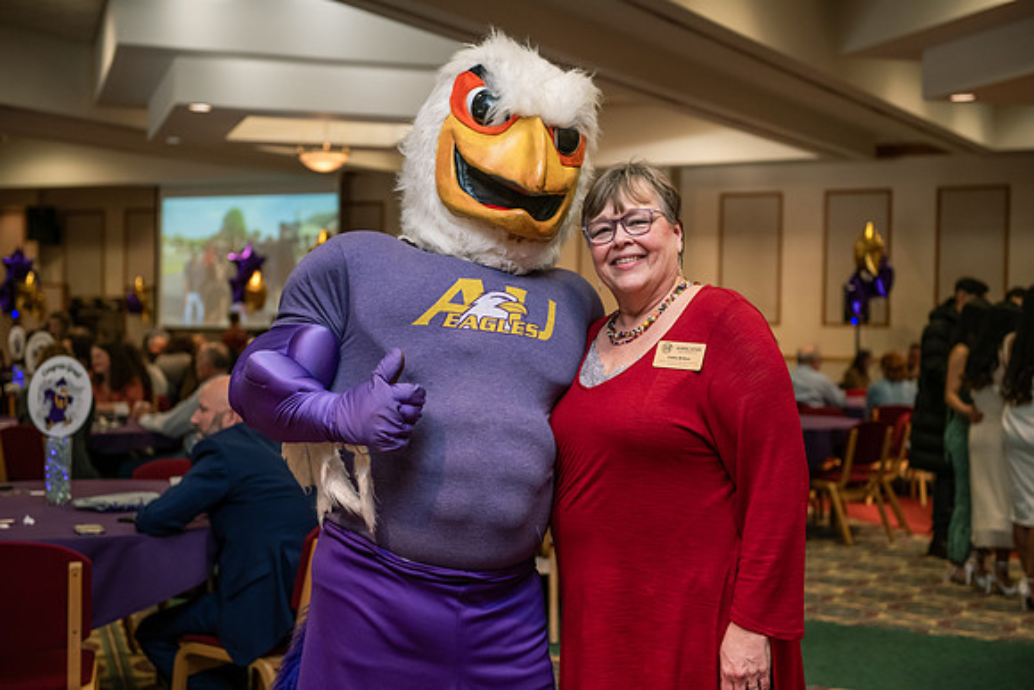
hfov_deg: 34.5
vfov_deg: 23.4
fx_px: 1666
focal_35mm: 58
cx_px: 517
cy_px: 345
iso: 1600
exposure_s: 1/160
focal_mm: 58
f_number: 3.5
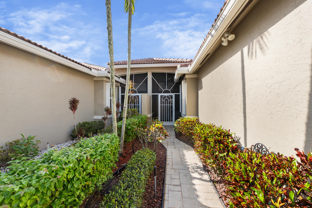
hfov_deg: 100.4
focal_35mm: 15
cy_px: 104
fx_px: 130
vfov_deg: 77.3
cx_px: 156
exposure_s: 1/15
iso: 100
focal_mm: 10
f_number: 8
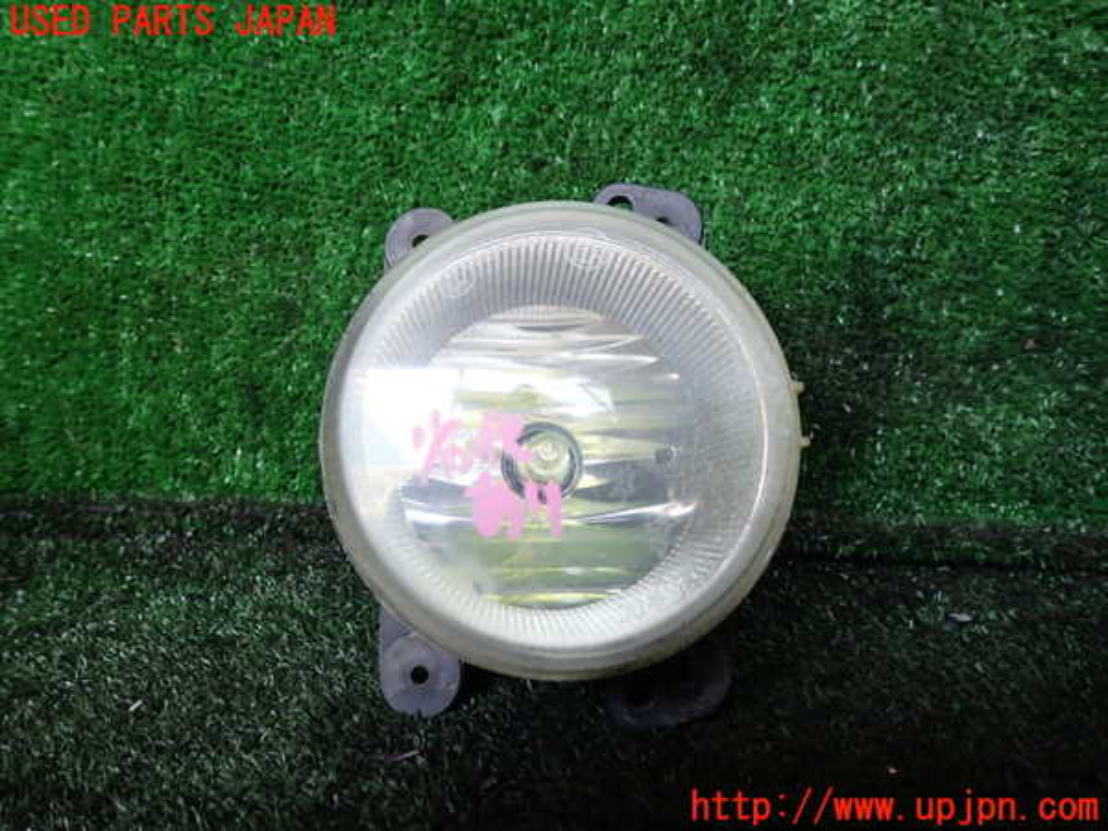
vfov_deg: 54.9
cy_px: 416
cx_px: 554
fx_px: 800
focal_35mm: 25
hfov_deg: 69.4
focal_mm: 4.5
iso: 125
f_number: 2
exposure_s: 1/60
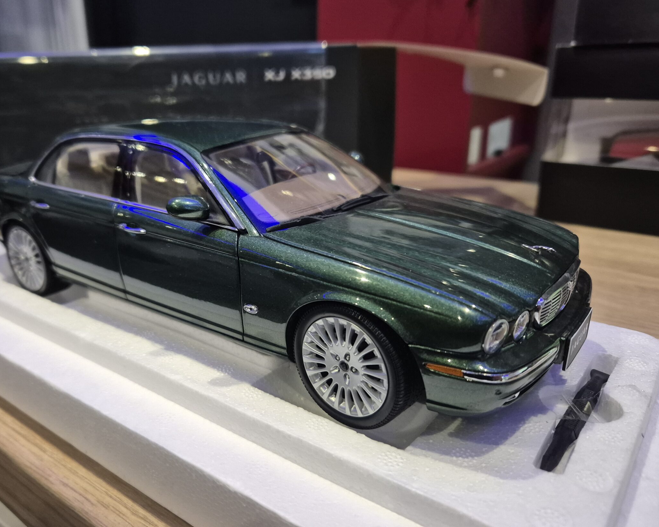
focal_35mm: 28
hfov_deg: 61.5
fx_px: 546
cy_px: 260
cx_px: 254
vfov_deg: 51.5
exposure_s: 1/100
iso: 1000
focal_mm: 5.4
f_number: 1.8
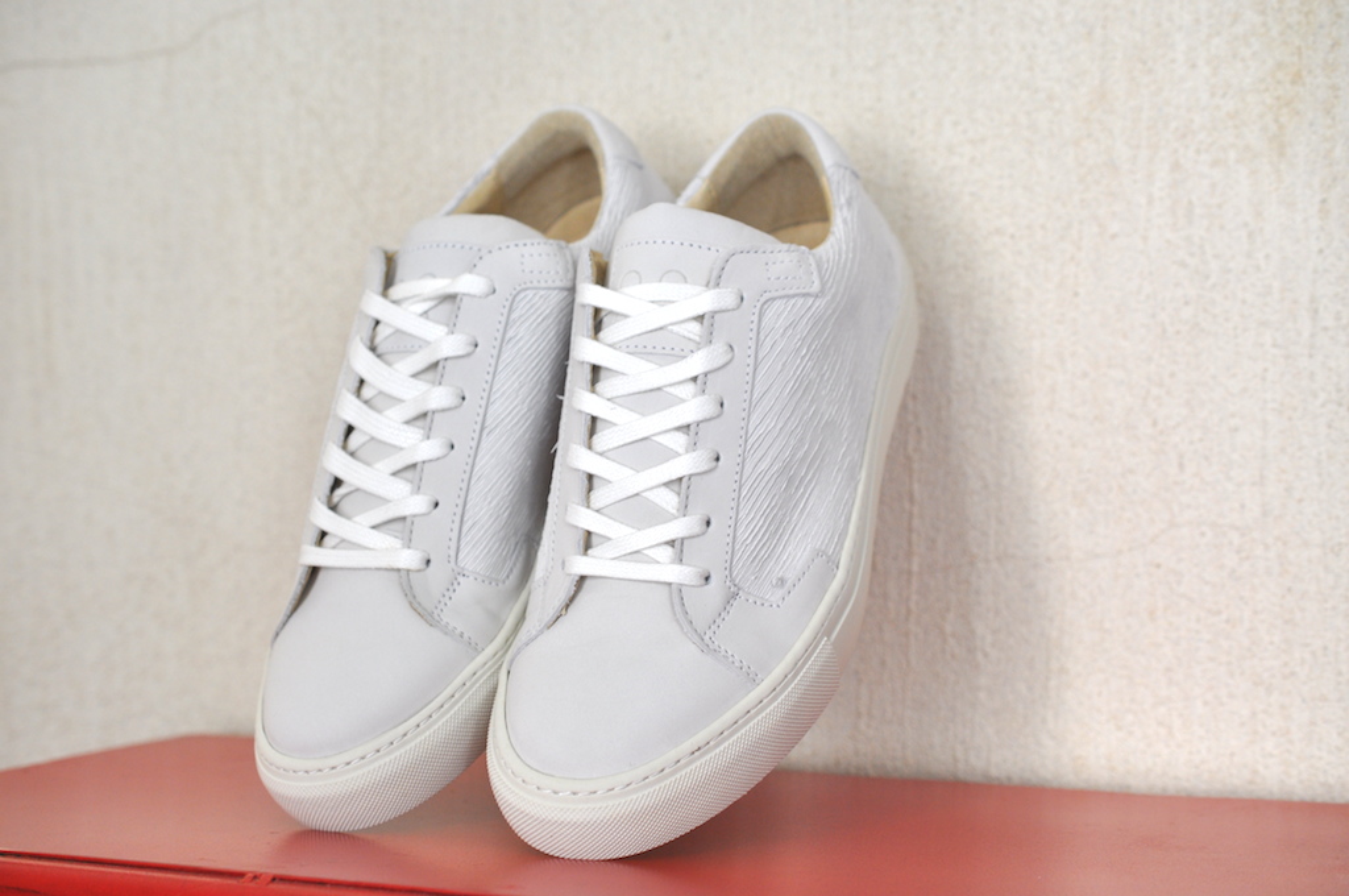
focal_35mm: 60
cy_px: 448
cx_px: 674
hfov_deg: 33.4
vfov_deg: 22.6
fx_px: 2245
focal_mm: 40
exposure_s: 1/100
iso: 400
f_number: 5
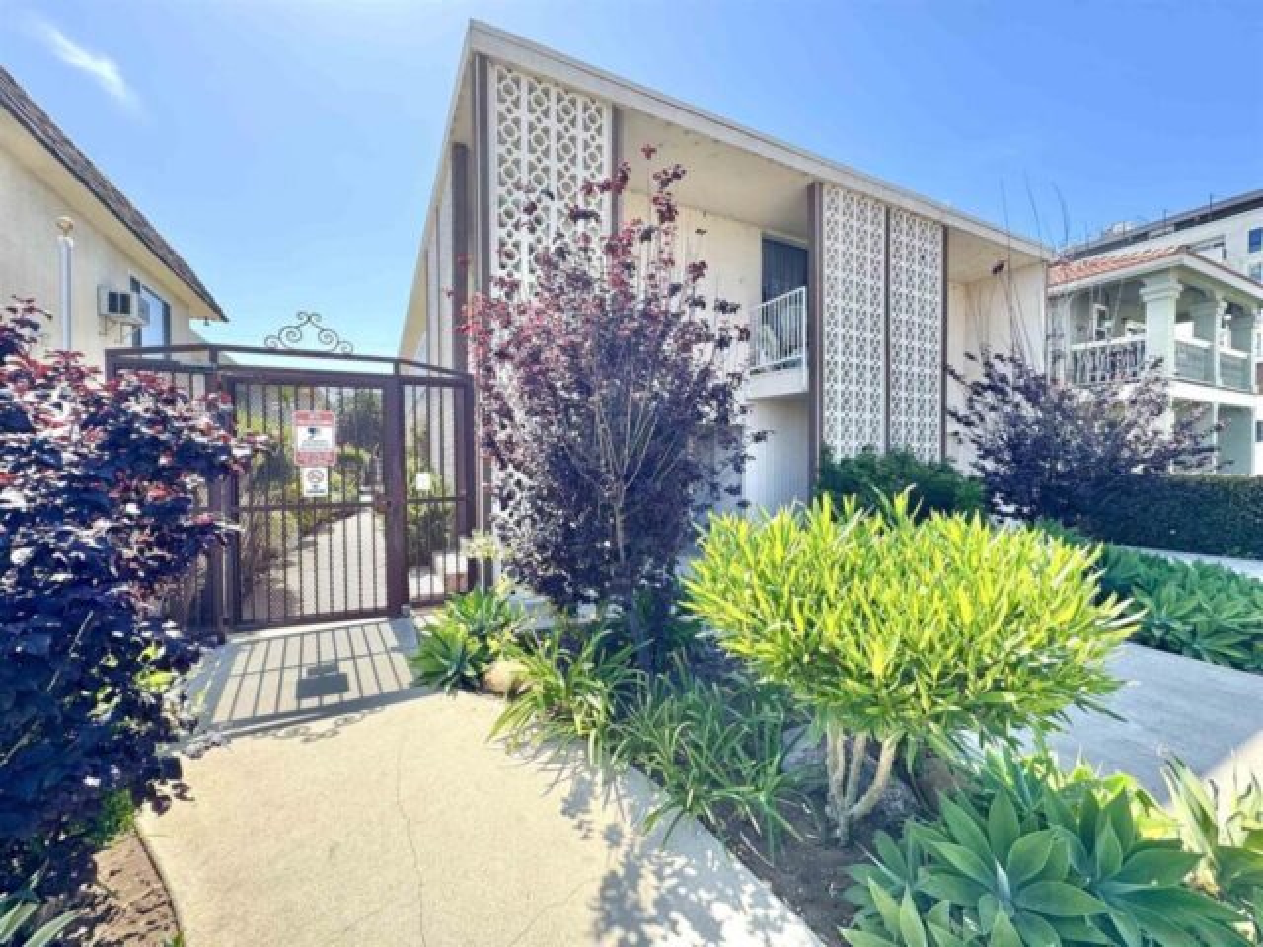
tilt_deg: -1.0
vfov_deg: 85.7
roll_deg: +0.0
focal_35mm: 14
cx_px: 632
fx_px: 511
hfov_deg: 102.1
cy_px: 474
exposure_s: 1/485
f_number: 2.2
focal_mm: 2.22
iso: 40
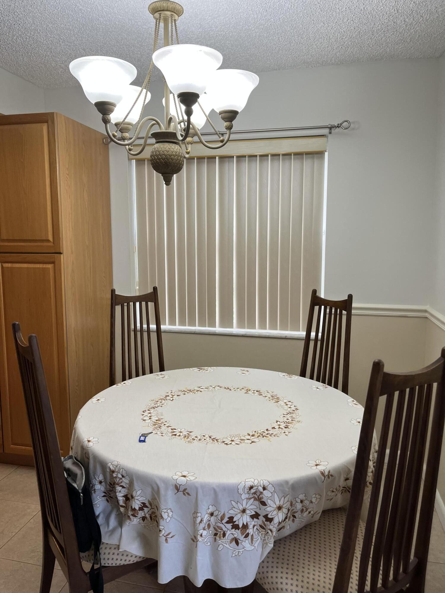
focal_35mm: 26
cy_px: 296
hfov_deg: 53.1
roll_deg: -0.6
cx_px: 222
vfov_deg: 67.3
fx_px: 446
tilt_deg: -6.3
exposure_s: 1/120
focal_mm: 5.1
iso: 80
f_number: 1.6
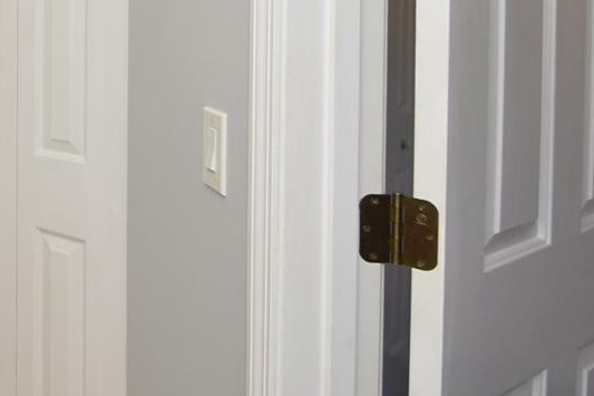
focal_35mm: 45
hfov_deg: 32.5
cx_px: -183
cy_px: 44
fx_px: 742
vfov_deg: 28.7
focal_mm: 10
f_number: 5
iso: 200
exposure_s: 1/100
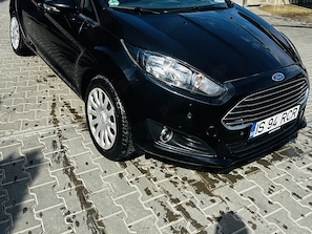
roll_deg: -1.0
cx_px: 155
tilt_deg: -14.5
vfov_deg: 38.1
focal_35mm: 35
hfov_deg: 52.6
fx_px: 316
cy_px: 26
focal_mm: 5.7
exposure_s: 1/2695
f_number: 1.5
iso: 50
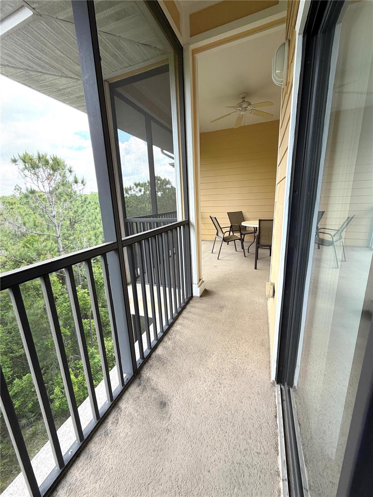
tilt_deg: -13.1
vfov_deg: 102.1
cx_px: 186
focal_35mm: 14
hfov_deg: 85.7
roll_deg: +2.9
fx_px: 201
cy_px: 248
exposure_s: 1/121
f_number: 2.2
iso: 64
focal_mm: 2.22
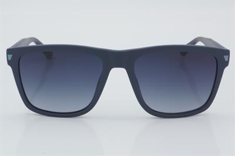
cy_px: 78
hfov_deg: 24.6
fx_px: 538
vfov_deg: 16.5
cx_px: 118
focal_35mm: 82
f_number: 32
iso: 100
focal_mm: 55
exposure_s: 1/4
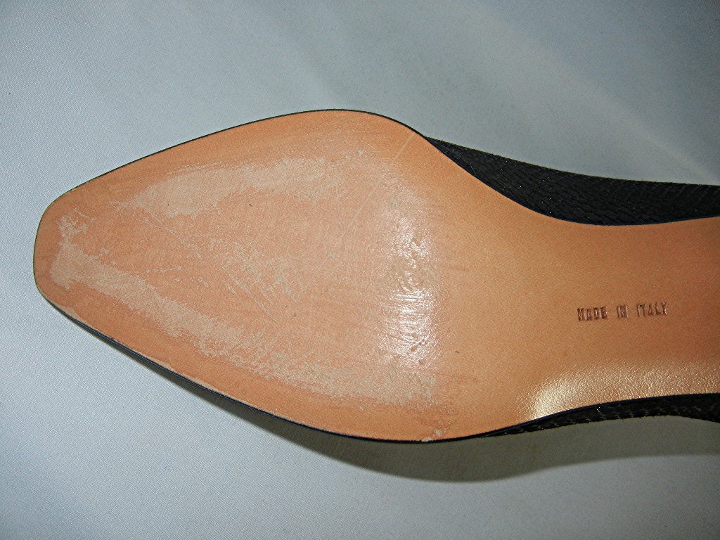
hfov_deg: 60.0
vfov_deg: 46.8
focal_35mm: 30
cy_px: 270
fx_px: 624
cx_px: 360
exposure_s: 1/30
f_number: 7
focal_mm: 5.4
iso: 200
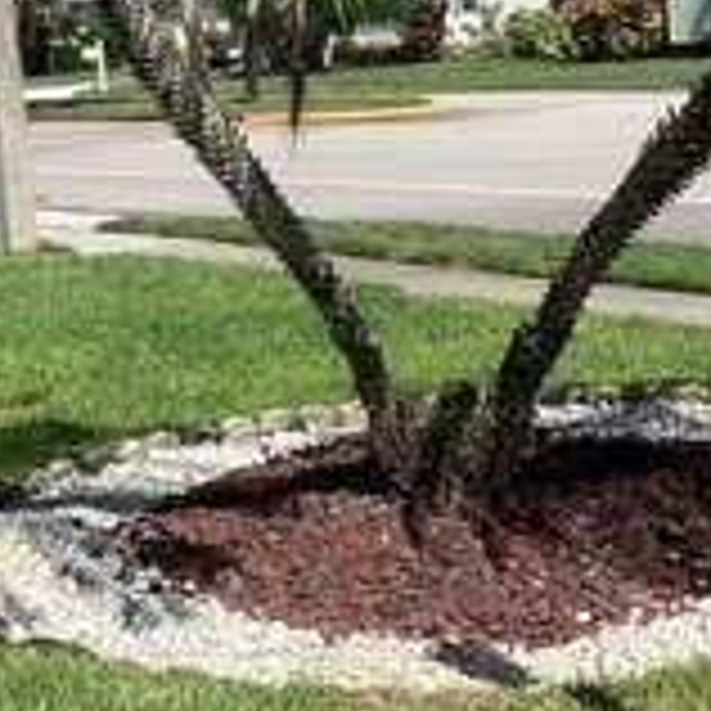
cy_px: 202
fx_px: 1929
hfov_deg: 20.9
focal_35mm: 83
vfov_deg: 20.8
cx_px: 432
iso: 25
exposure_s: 1/1508
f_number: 2.4
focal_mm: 3.3
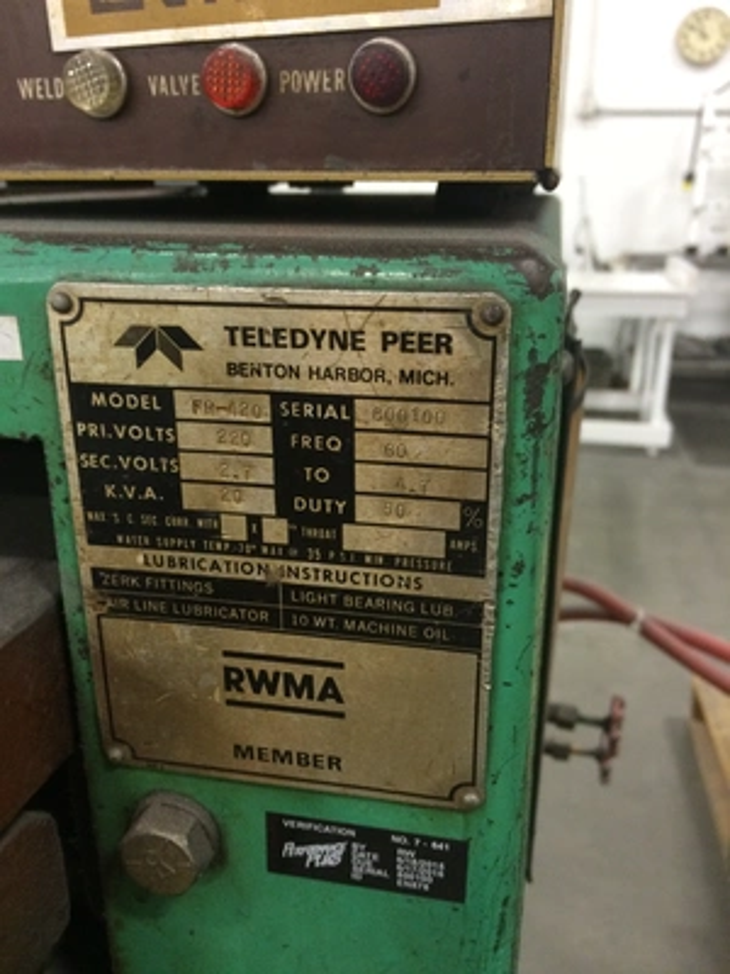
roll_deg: +0.3
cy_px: 487
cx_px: 365
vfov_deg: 61.7
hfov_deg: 48.2
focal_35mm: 29
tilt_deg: -22.9
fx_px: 815
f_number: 2.2
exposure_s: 1/30
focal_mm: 4.15
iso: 200
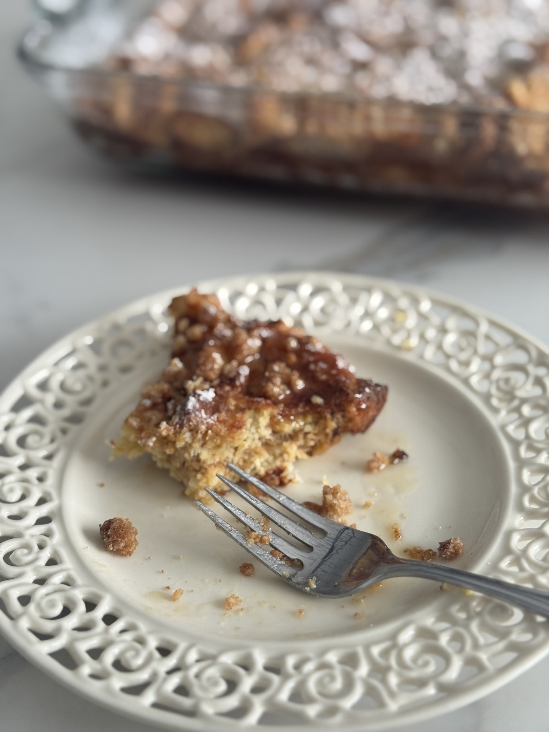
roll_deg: +3.2
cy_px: 366
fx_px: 1015
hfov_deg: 30.3
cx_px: 274
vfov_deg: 39.7
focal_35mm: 48
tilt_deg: -36.6
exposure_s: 1/60
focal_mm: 6.76
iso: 200
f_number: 1.78
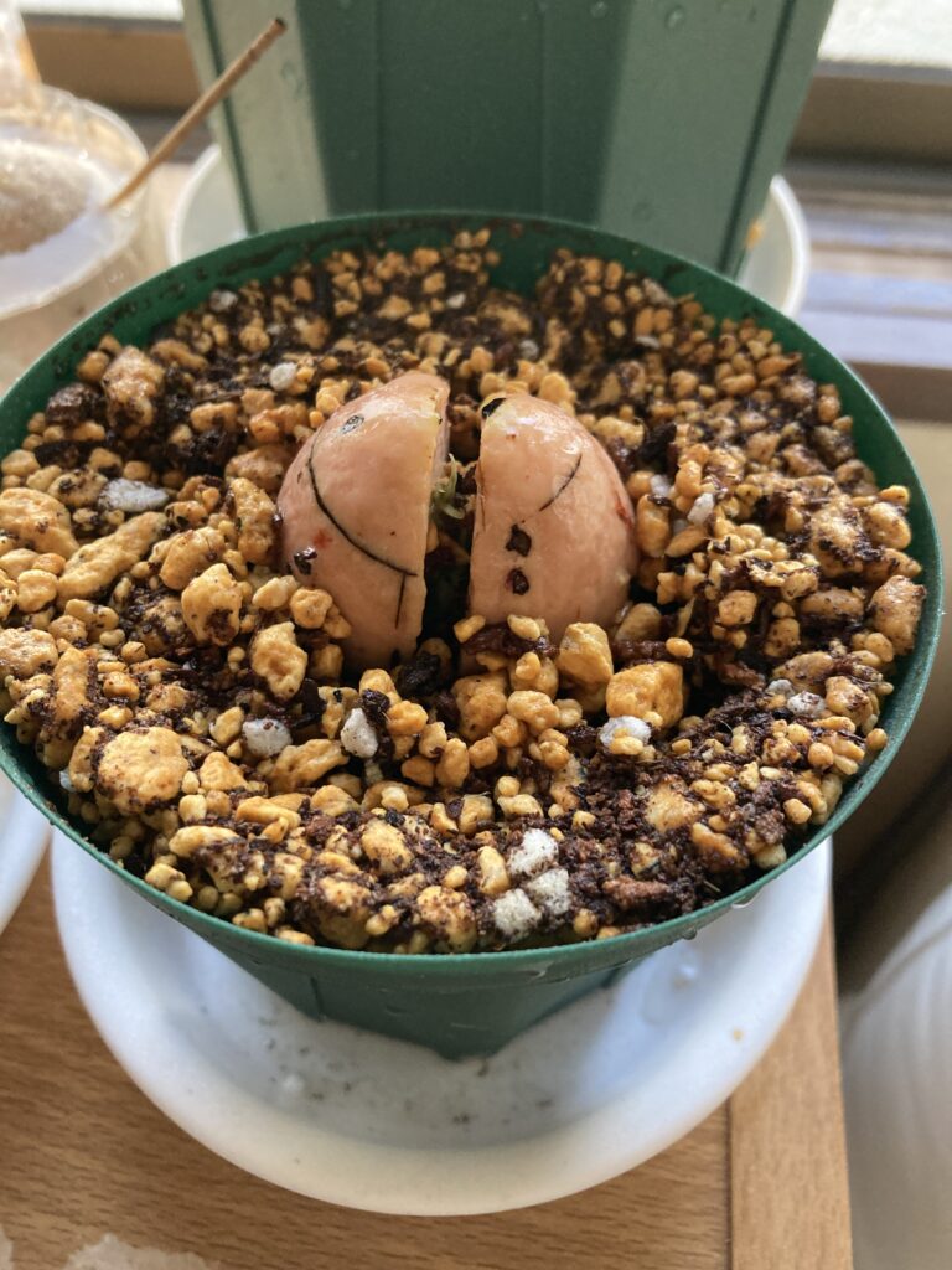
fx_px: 1027
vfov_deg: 63.4
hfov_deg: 49.7
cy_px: 635
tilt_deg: -53.6
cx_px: 476
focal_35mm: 28
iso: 250
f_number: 1.8
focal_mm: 3.99
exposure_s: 1/60
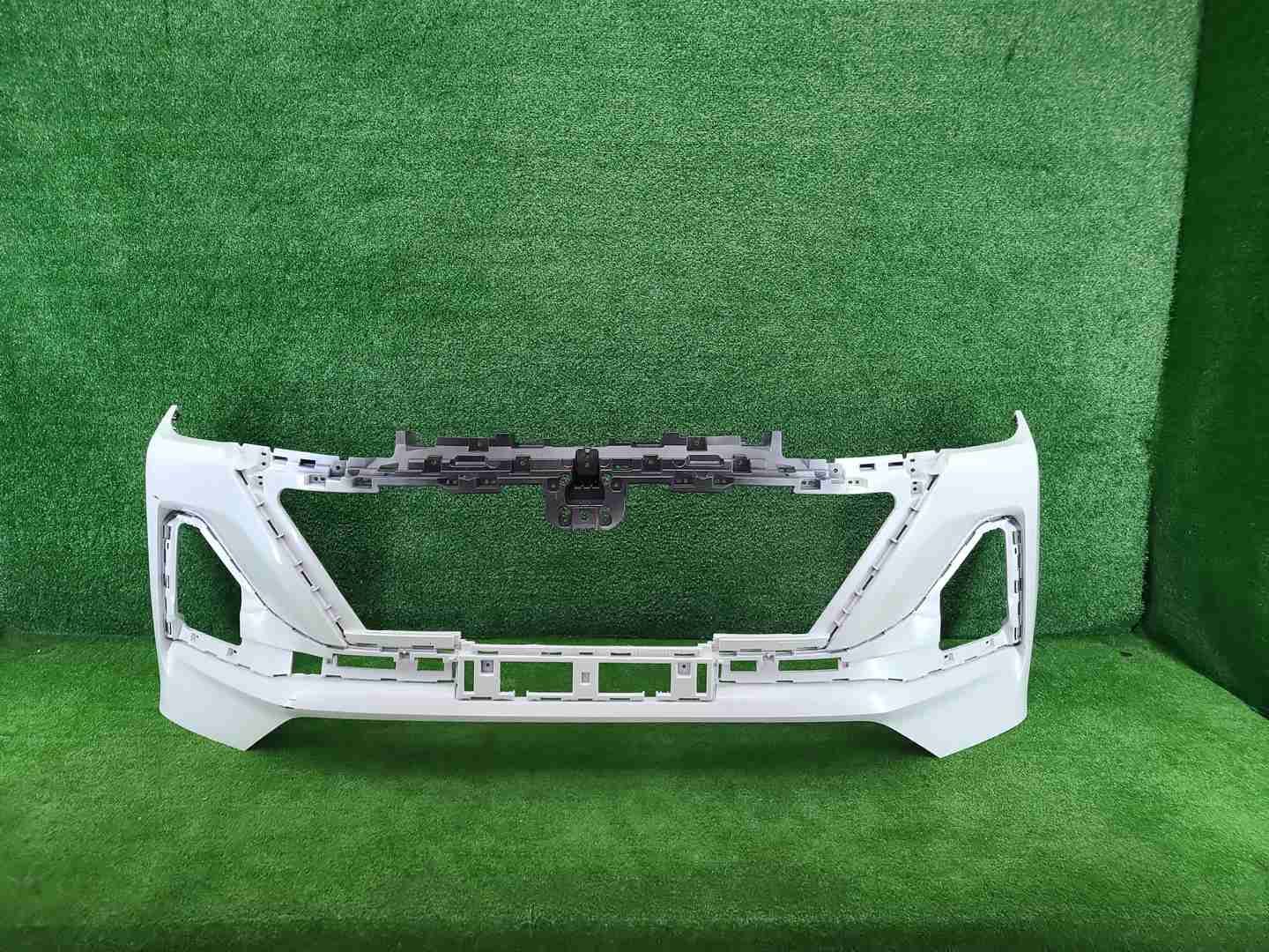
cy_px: 476
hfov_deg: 67.3
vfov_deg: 53.1
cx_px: 634
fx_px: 953
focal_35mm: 26
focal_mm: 5.4
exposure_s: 1/50
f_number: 1.8
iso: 116
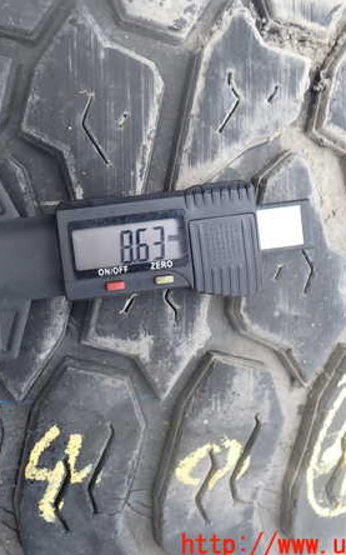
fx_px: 650
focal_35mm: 43
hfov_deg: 29.4
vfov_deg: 46.2
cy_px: 280
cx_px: 89
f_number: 3.2
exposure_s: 1/160
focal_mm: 5.4
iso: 100
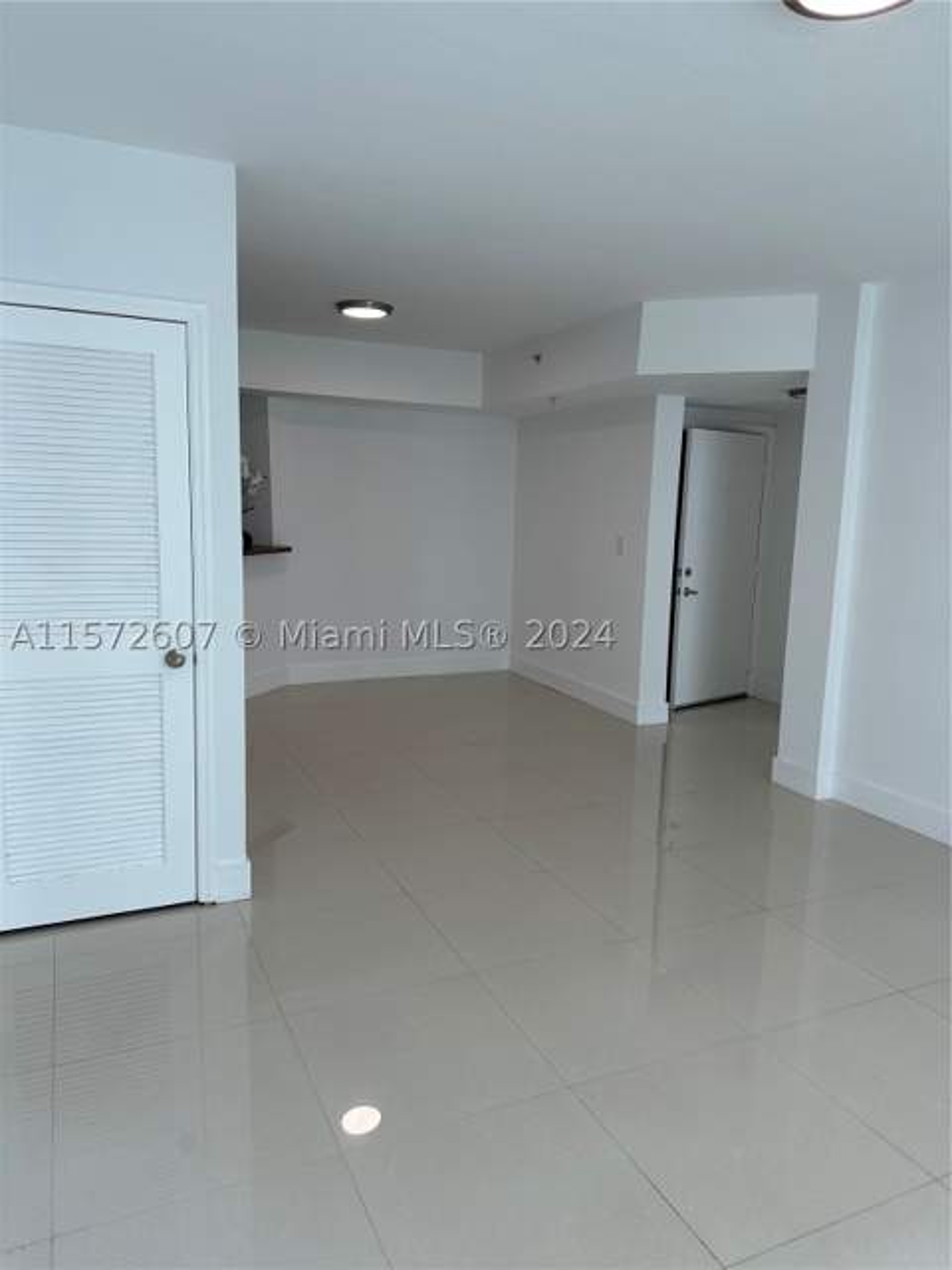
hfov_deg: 56.8
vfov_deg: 71.6
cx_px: 476
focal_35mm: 24
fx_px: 880
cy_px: 635
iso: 80
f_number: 1.78
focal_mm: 6.86
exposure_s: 1/236
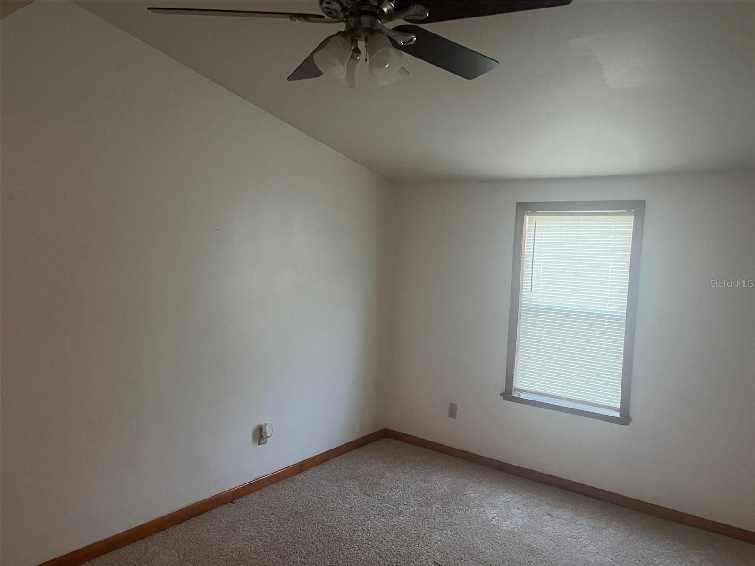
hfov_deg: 67.3
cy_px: 283
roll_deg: -3.9
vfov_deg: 53.1
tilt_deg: -7.1
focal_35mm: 26
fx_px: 567
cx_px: 378
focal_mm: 5.1
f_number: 1.6
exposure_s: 1/60
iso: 250
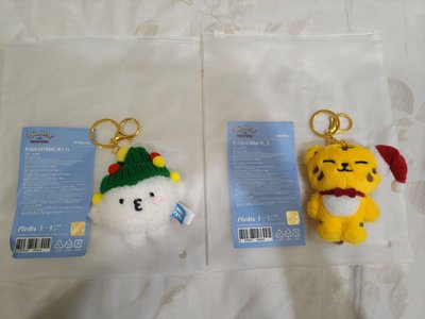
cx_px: 212
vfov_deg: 56.8
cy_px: 160
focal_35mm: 24
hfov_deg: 71.6
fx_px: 295
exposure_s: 1/60
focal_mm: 5.59
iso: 500
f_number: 1.8
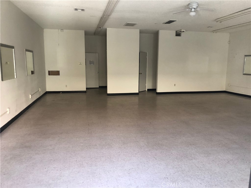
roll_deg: -0.9
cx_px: 126
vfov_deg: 49.7
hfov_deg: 63.4
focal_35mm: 28
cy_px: 94
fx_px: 203
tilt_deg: -7.4
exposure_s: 1/15
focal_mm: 3.99
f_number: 1.8
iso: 50
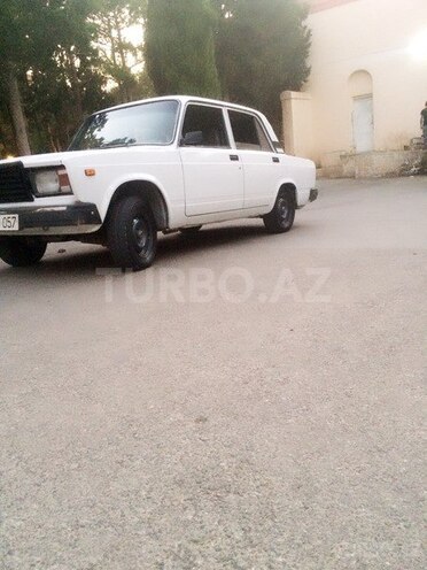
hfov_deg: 48.2
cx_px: 214
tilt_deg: -18.3
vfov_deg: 61.7
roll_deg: +7.8
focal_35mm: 29
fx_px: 477
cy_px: 285
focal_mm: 4.15
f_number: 2.2
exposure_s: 1/17
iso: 320
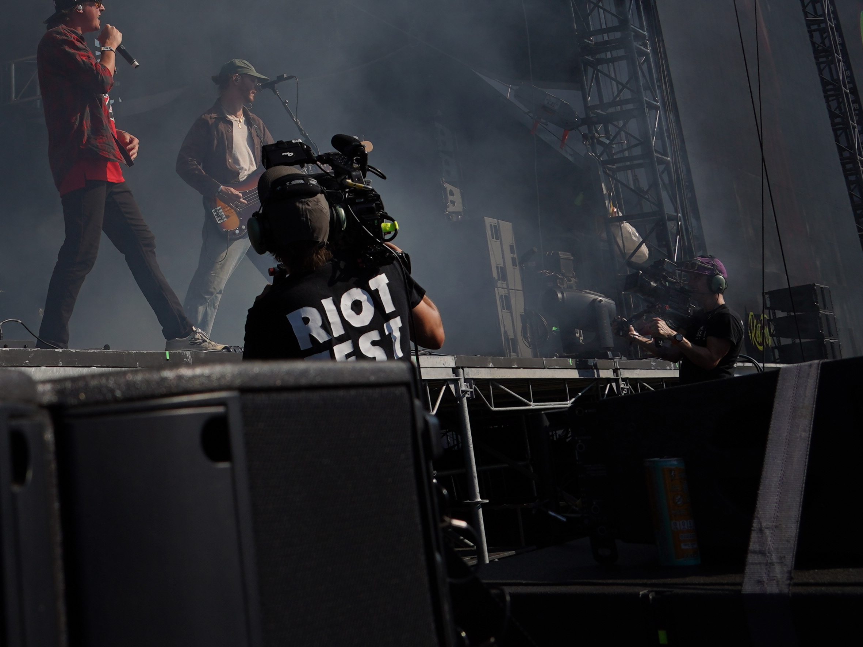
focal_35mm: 61
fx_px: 1521
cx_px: 56
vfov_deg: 22.6
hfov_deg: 30.1
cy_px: -76
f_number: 8
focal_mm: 25
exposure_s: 1/800
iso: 100
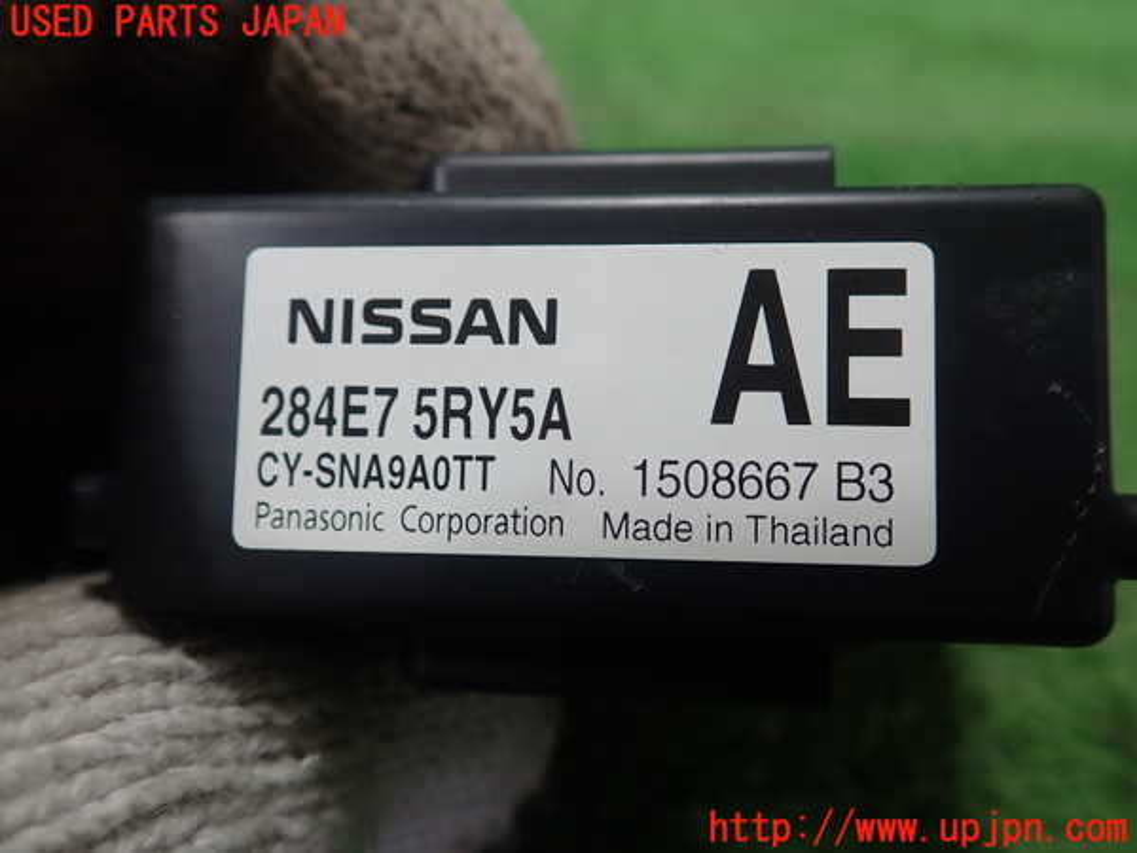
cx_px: 568
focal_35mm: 30
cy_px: 426
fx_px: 985
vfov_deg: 46.8
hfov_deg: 60.0
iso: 160
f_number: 2.3
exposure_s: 1/125
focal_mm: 5.5
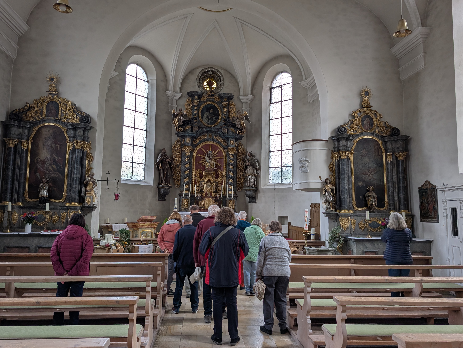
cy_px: 170
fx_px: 334
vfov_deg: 54.9
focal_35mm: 25
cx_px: 230
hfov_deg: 69.4
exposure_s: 1/145
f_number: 1.68
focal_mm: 6.9
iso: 77
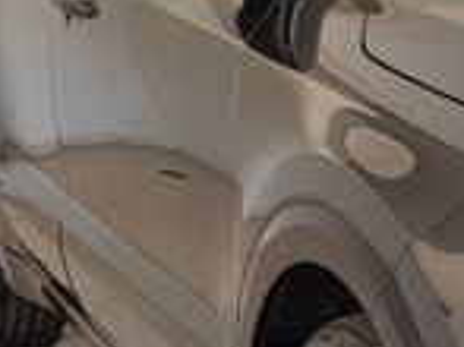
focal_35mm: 106
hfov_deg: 16.2
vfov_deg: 13.8
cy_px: 325
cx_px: 786
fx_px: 1420
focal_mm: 4.2
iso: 40
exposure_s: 1/117
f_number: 1.7
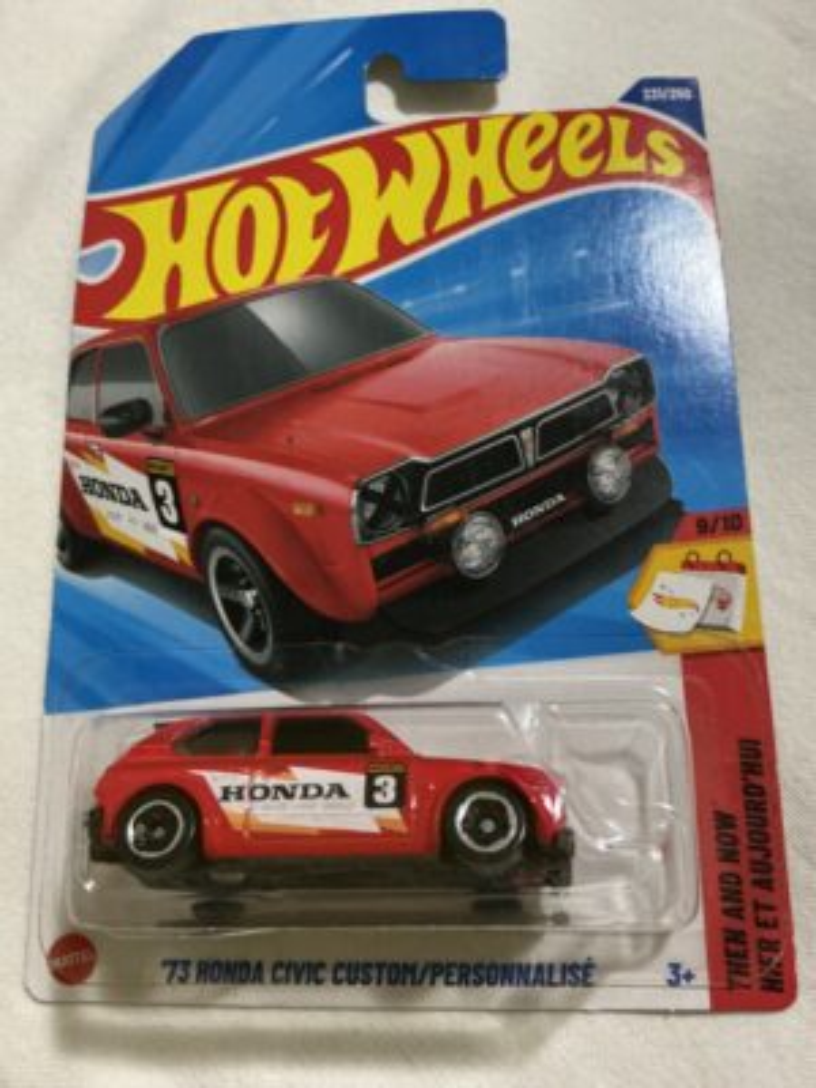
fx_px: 911
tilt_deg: -62.9
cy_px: 544
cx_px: 408
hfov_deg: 48.2
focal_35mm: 29
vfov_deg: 61.7
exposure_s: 1/30
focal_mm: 3
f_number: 1.8
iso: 400
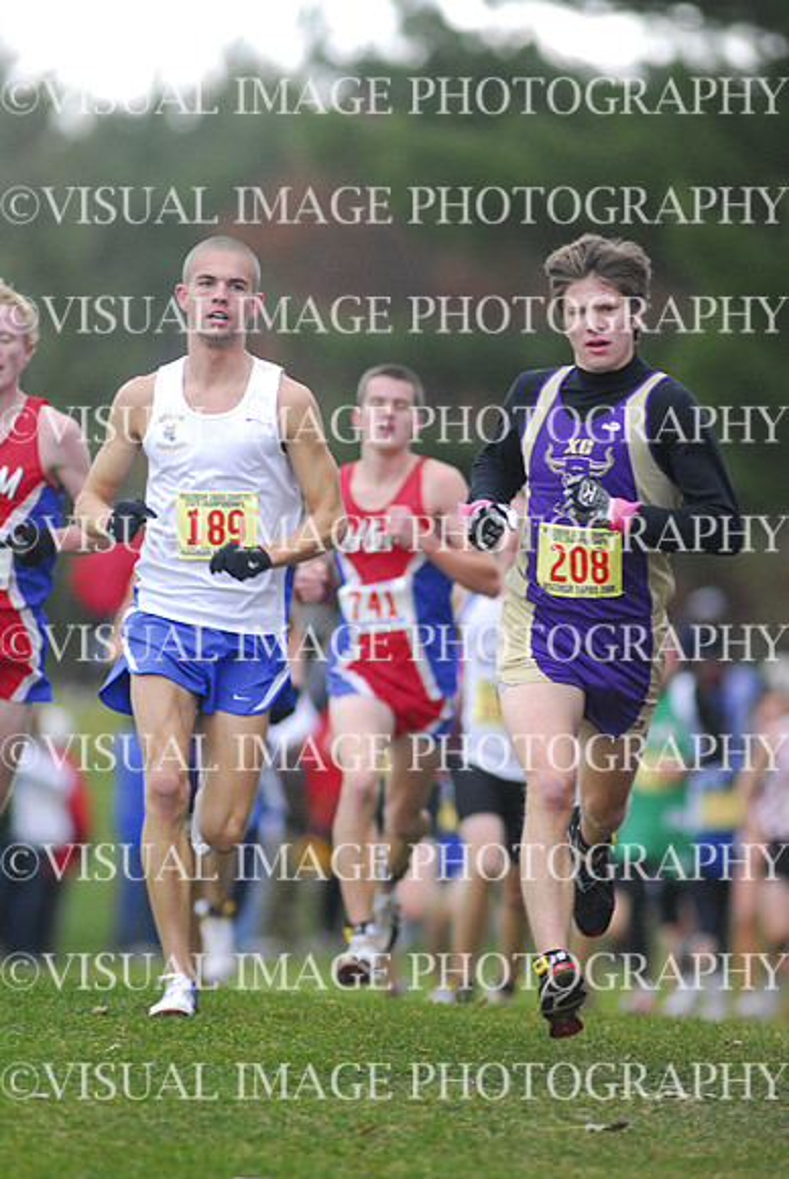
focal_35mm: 450
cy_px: 590
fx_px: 14757
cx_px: 394
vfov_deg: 4.6
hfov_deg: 3.1
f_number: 4
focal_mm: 300
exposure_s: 1/640
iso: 800
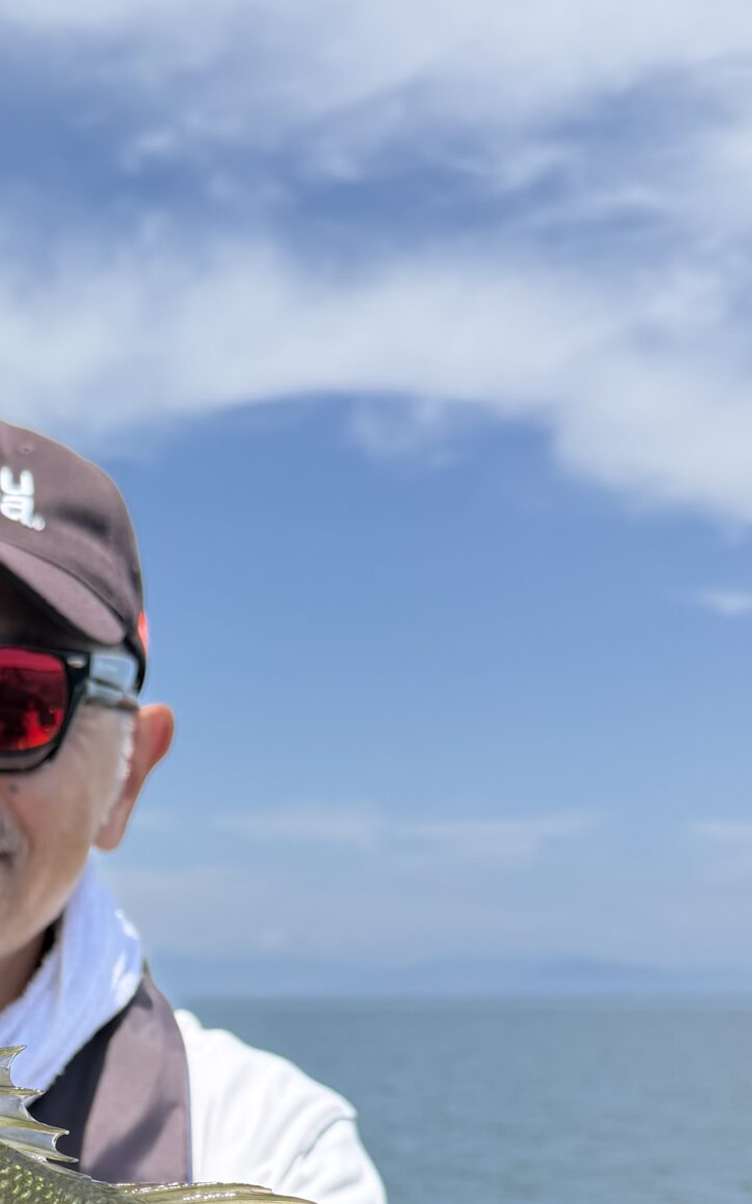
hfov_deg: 21.9
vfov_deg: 33.6
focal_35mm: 56
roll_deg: -2.2
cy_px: 1163
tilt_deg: -6.4
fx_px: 1836
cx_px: -82
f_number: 1.78
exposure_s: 1/4167
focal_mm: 6.76
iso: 100
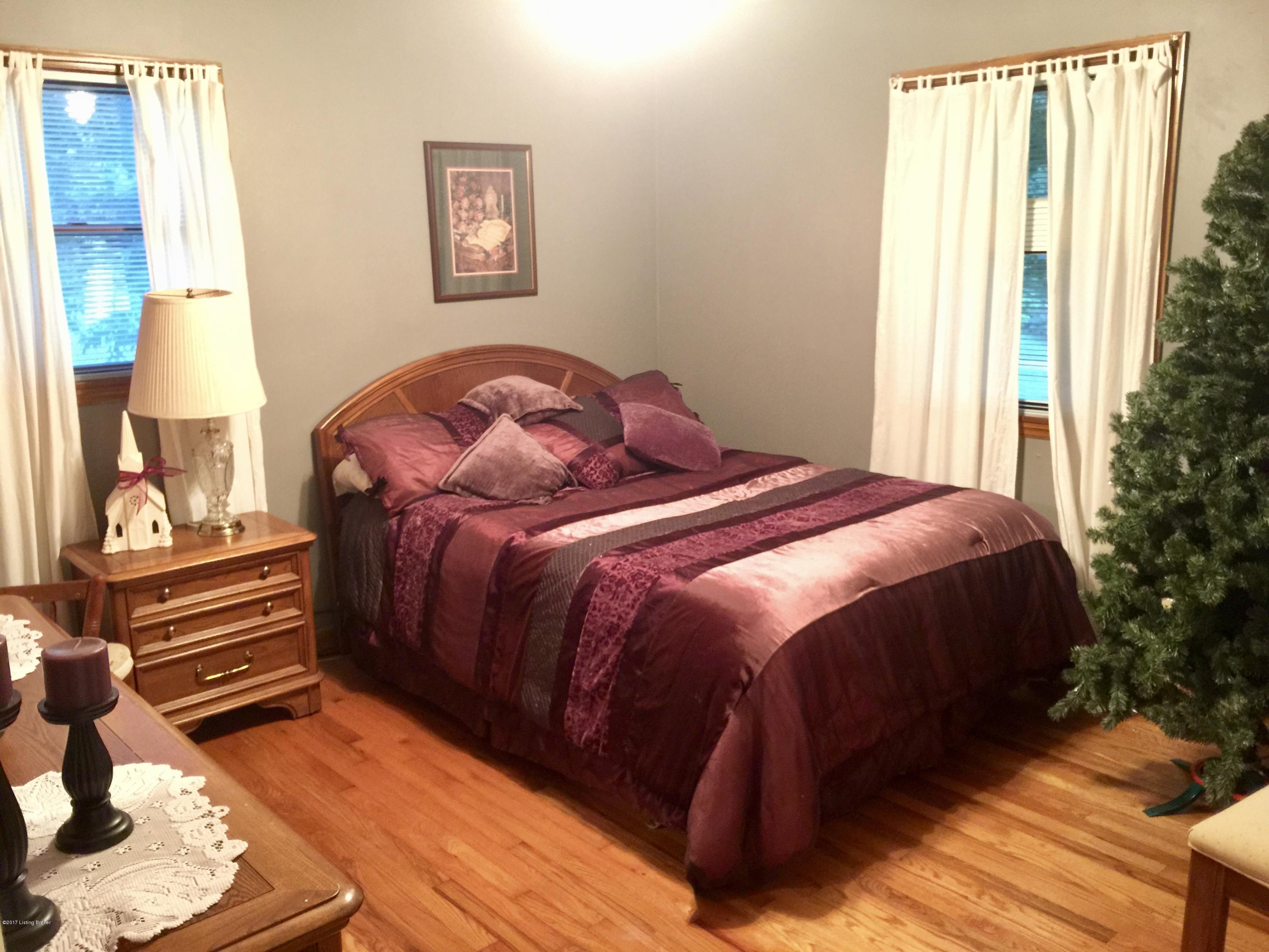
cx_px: 634
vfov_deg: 48.2
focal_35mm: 29
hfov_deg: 61.7
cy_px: 476
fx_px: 1063
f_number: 2.2
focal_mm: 4.15
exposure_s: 1/4
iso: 80
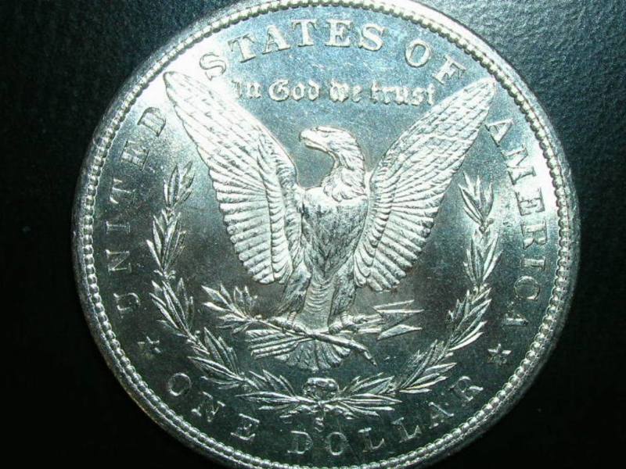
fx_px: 760
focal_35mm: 42
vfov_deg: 34.3
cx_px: 313
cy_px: 234
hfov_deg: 44.8
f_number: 5.2
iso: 50
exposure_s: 1/60.1
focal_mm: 7
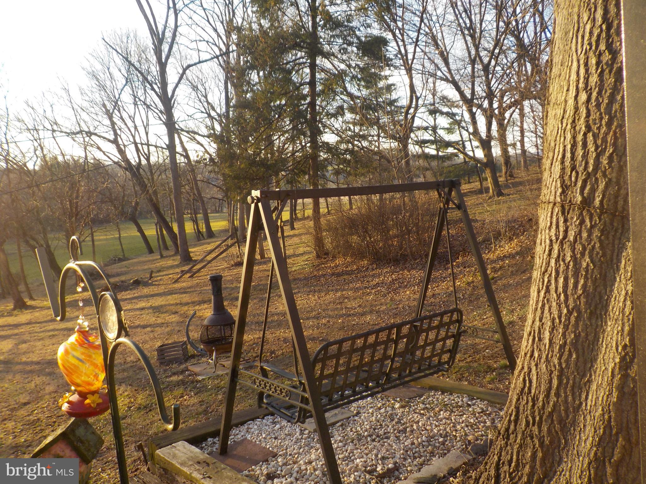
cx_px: 323
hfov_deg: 60.0
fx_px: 560
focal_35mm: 30
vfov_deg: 46.8
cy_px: 242
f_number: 3.3
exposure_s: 1/200
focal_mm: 4.1
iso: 125
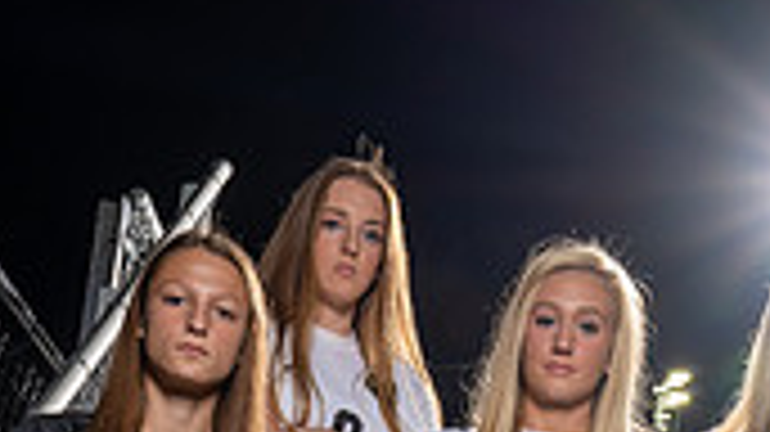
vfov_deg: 11.8
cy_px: 945
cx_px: 473
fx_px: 1796
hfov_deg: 24.1
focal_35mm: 88
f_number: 9
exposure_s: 1/250
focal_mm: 32
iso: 320
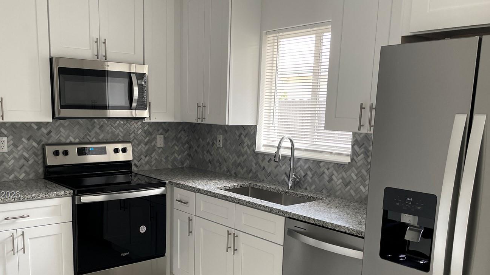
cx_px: 205
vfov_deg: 33.2
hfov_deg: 56.3
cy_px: 195
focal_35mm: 35
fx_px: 455
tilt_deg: -11.1
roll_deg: -0.7
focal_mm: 4.2
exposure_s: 1/60
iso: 80
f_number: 1.6
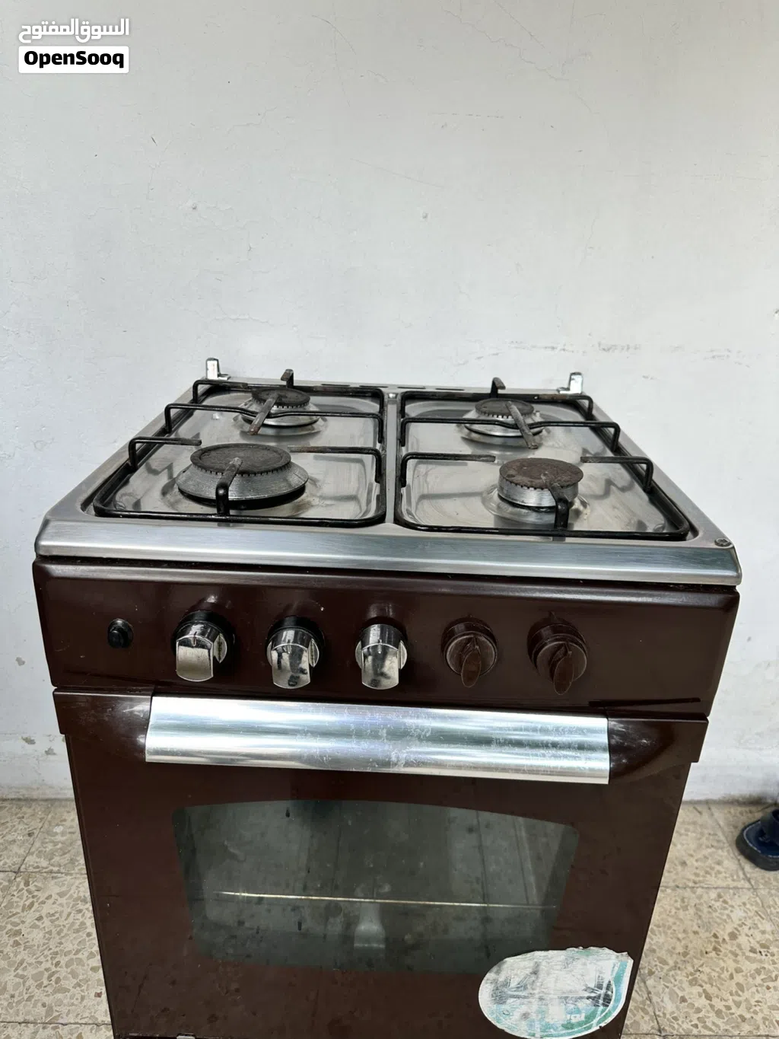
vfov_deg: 71.6
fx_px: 720
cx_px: 390
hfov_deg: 56.8
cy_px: 520
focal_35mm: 24
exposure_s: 1/100
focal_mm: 6.86
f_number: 1.78
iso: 100
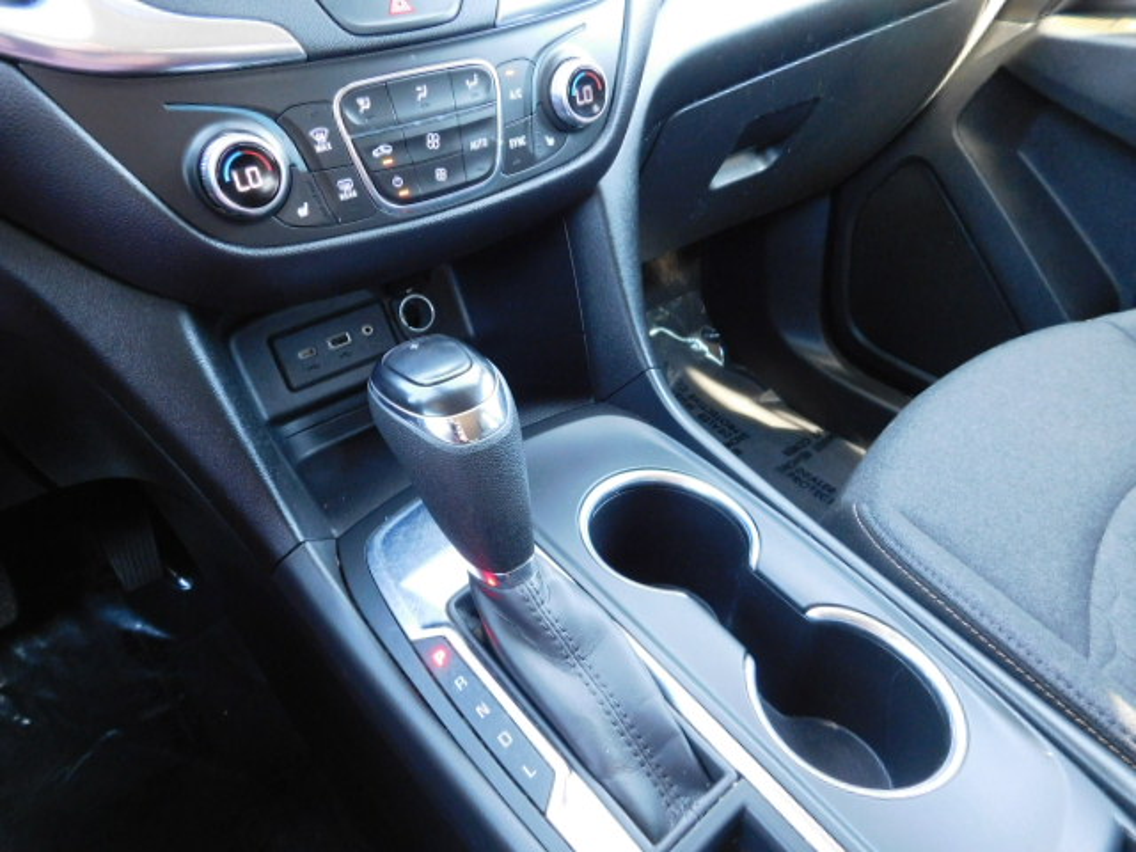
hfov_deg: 73.9
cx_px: 568
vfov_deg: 58.9
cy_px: 426
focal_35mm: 23
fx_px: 755
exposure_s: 1/25
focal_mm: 4
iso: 400
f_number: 3
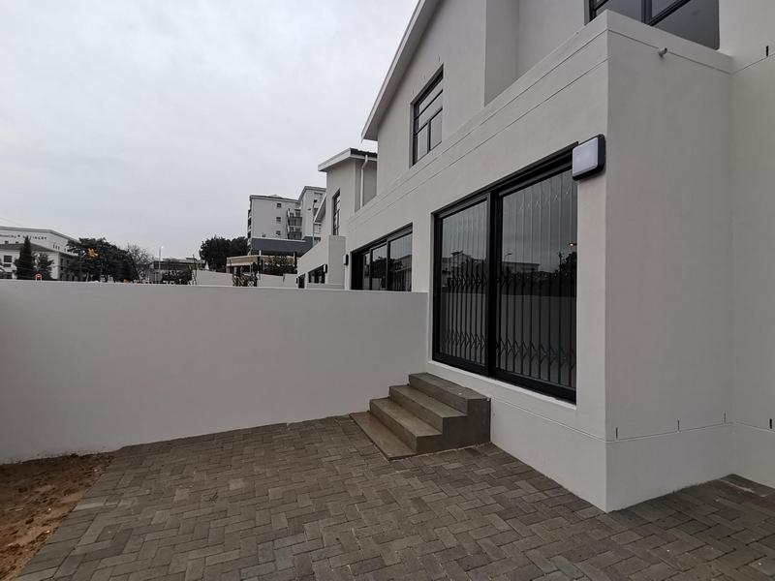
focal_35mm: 17
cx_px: 388
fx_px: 381
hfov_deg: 91.0
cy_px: 290
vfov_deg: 74.7
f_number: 2.4
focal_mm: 1.78
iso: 50
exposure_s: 1/260
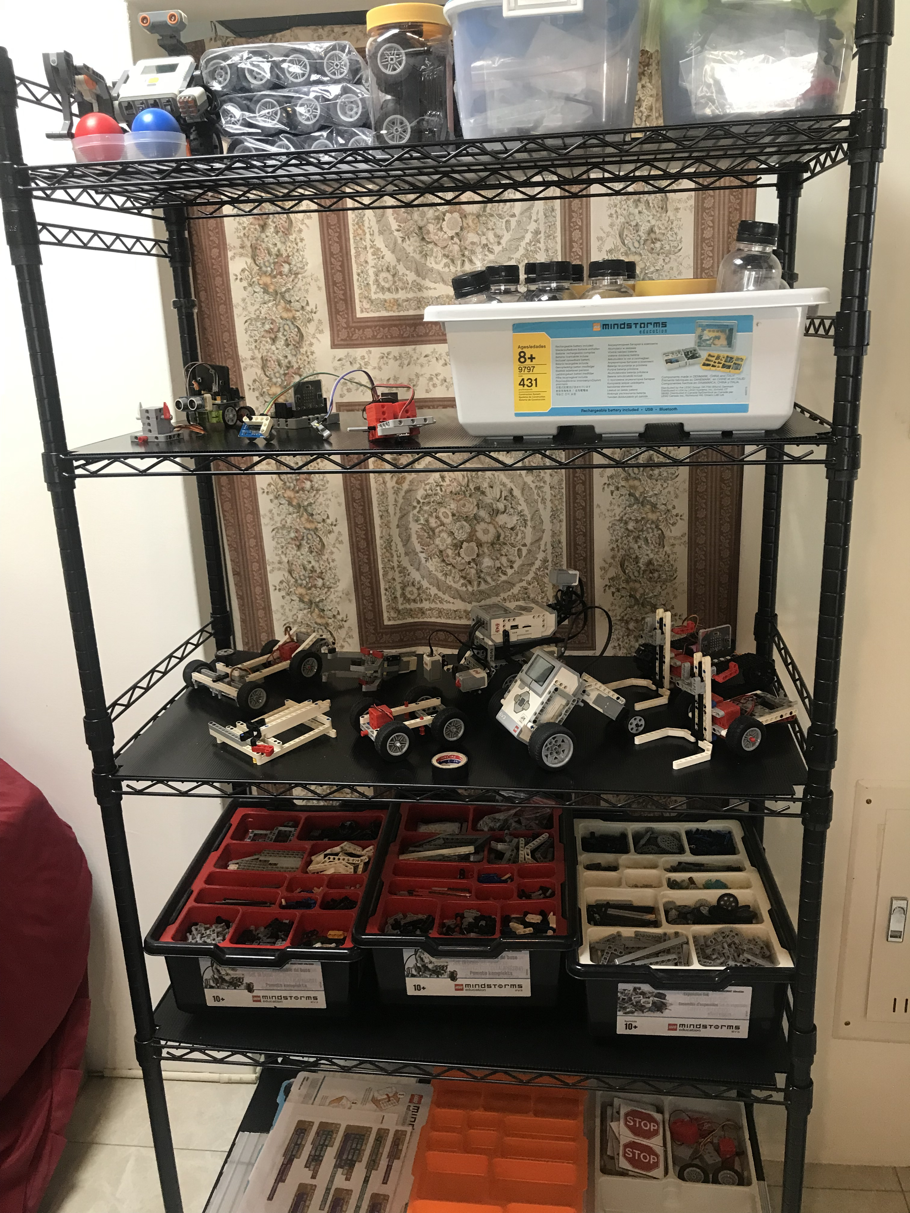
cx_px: 455
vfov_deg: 63.4
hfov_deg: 49.7
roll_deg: +1.7
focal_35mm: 28
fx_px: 981
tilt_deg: -16.6
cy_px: 606
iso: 40
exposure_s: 1/17
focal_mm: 3.99
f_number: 1.8
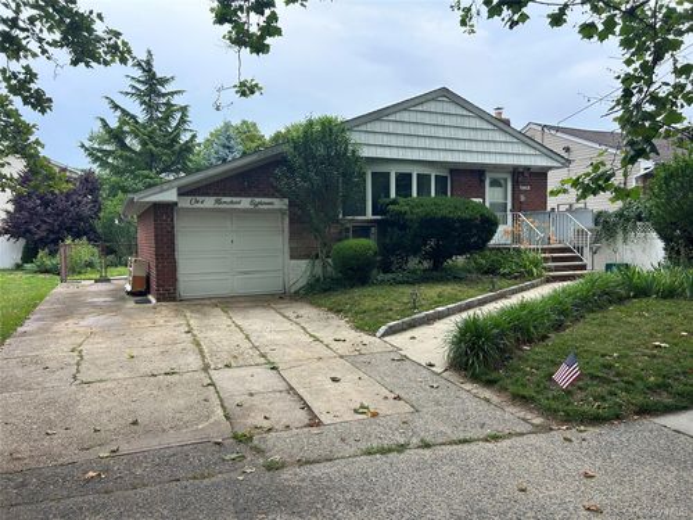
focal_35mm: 26
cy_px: 260
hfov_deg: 67.3
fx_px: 521
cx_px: 346
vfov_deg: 53.1
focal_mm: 5.7
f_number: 1.5
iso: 50
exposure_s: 1/2165
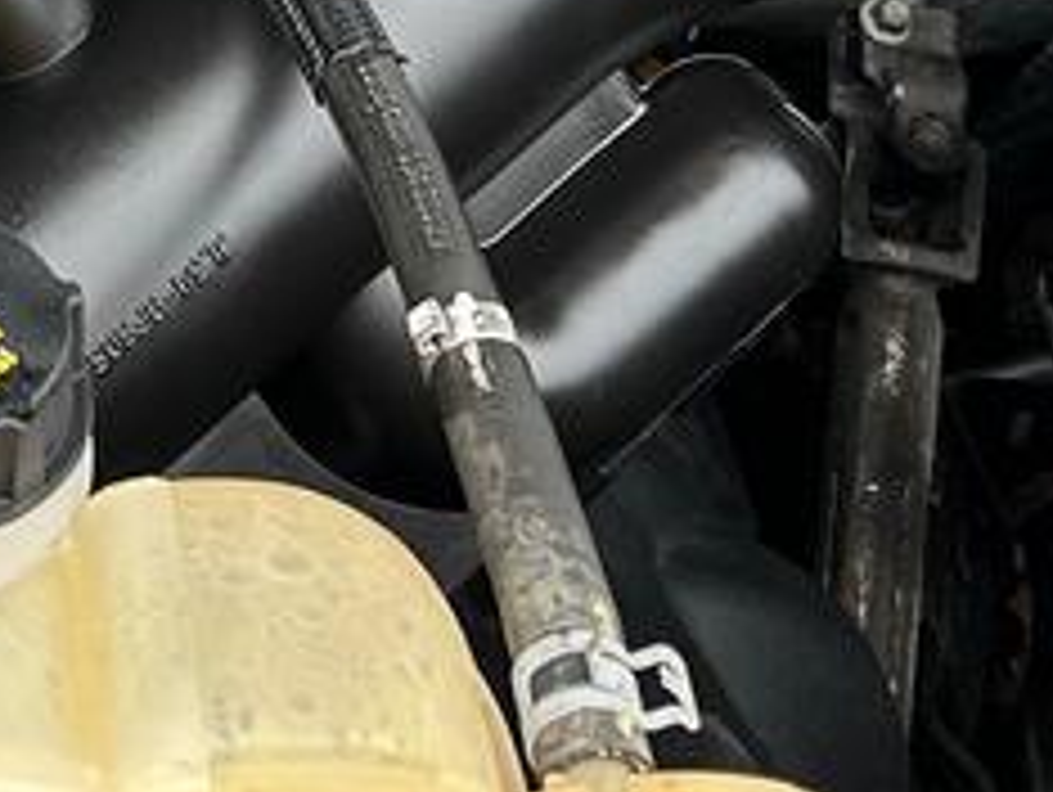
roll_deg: -0.6
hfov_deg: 13.3
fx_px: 4324
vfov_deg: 10.2
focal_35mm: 142
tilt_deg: -32.1
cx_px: -387
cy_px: -284
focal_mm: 5.7
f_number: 1.5
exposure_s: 1/121
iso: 32
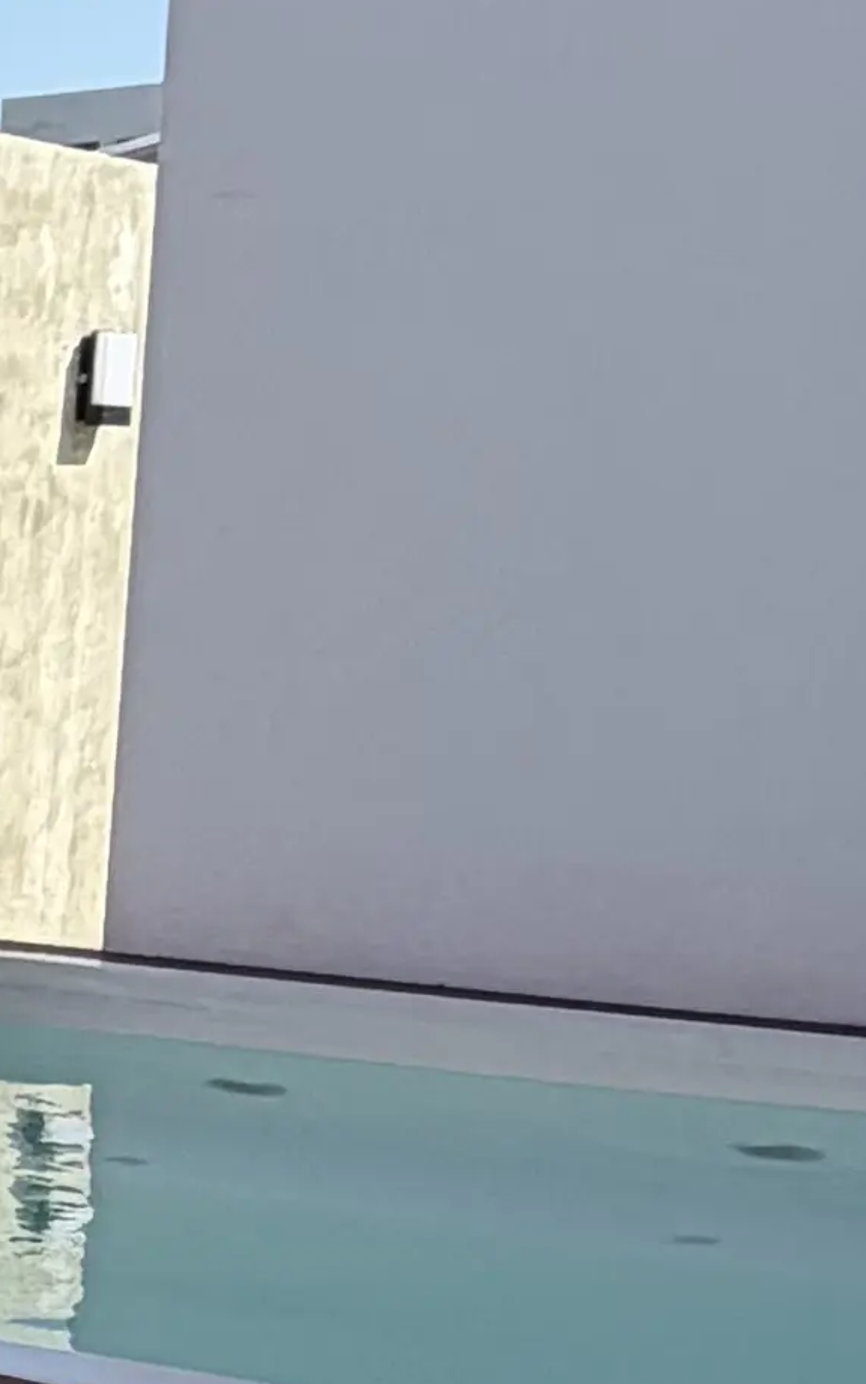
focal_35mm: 92
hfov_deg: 11.2
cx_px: -1407
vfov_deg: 22.4
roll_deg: -0.7
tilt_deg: -8.3
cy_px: 1031
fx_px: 3472
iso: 25
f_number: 2.2
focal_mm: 2.22
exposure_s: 1/770
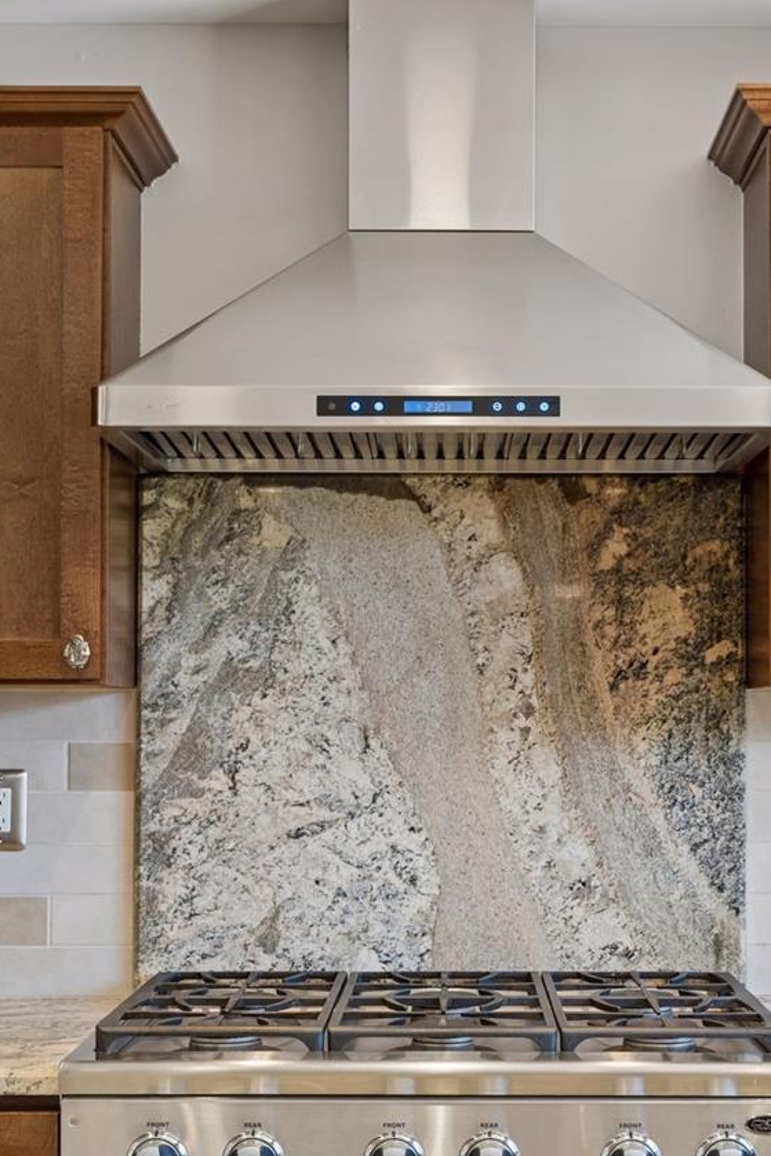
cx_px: 445
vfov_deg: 31.9
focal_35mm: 63
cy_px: 650
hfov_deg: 21.6
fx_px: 2023
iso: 400
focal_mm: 44
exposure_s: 1/13
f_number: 9
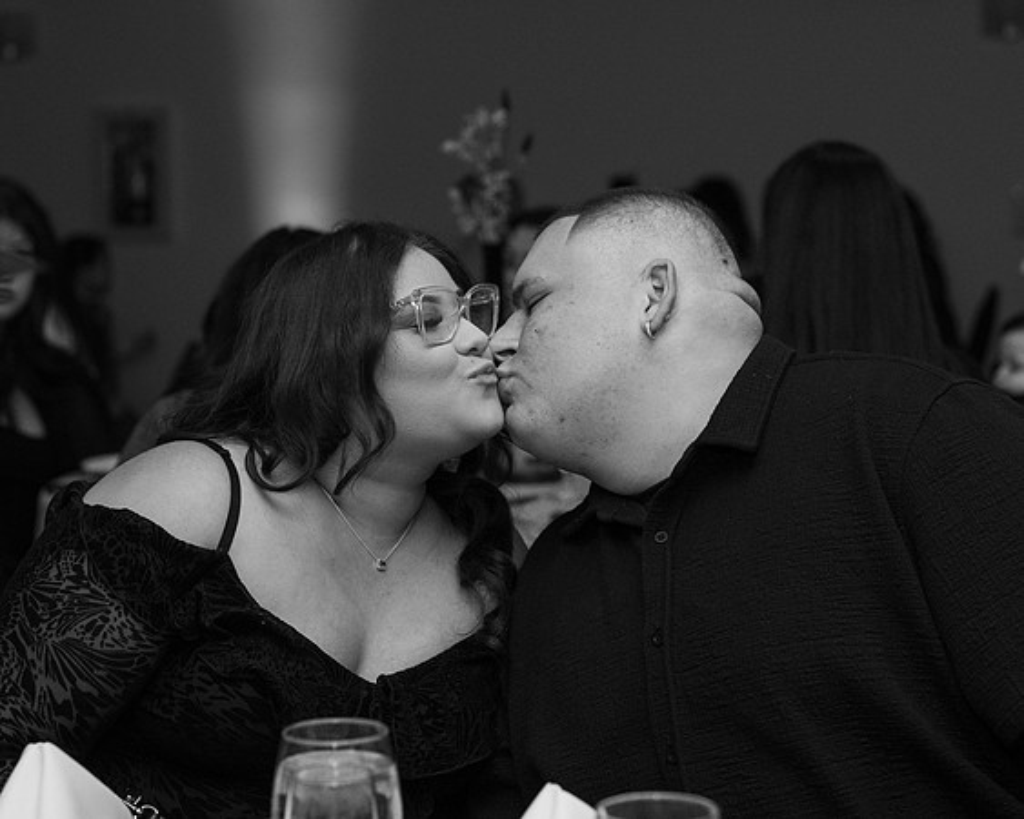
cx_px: 512
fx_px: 2420
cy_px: 265
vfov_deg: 19.1
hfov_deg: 23.9
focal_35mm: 80
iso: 2000
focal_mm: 50
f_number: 3.2
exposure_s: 1/200
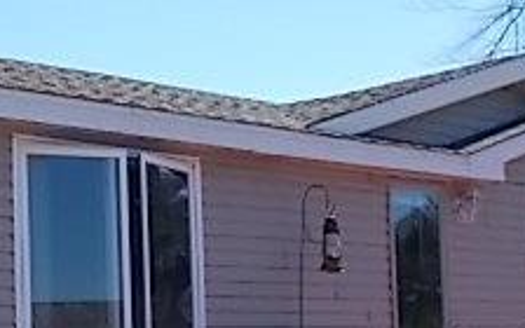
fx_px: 1474
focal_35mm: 103
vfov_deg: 12.6
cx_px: 68
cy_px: 295
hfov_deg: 19.9
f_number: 9.2
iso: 80
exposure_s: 1/80
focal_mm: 6
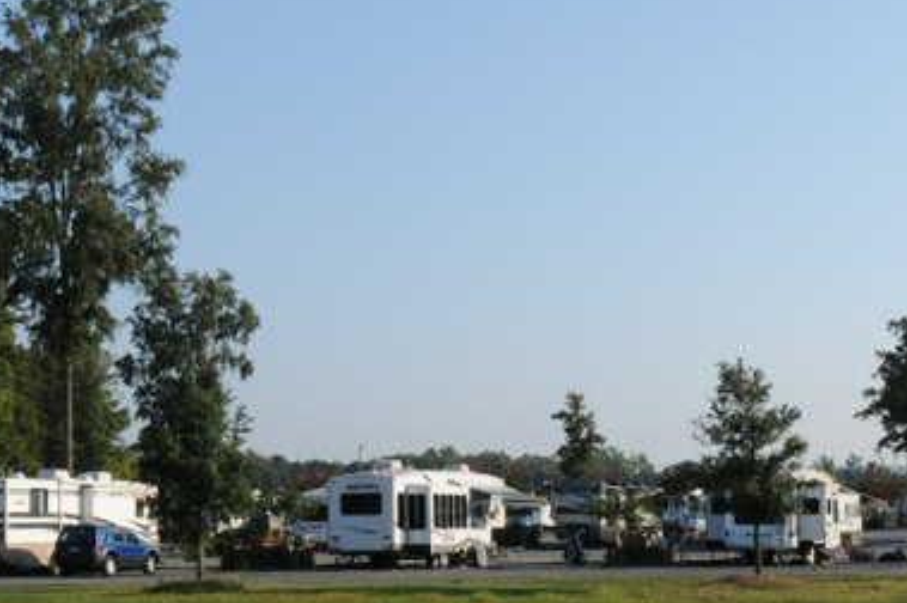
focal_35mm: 76
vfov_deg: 17.8
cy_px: 464
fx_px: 1913
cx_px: 431
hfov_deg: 26.7
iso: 400
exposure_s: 1/500
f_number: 11
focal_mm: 24
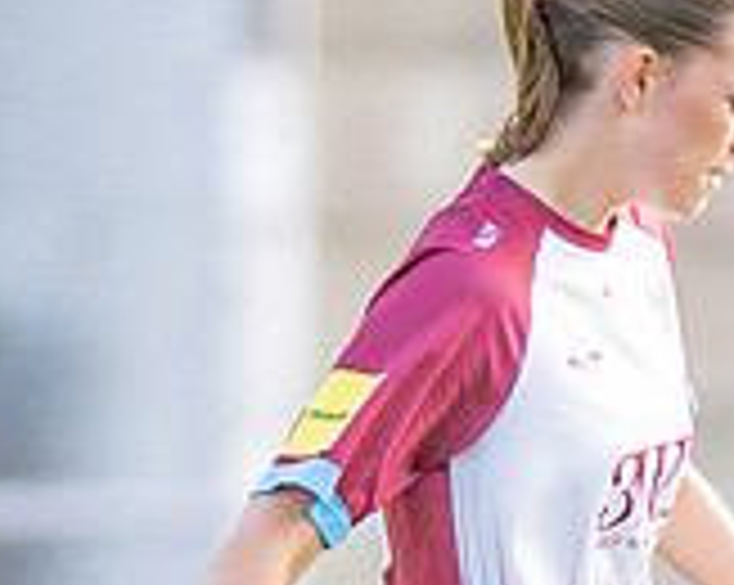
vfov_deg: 0.7
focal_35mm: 2373
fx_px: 51488
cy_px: 620
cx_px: 135
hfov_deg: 0.8
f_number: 2.8
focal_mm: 300
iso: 800
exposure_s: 1/3200
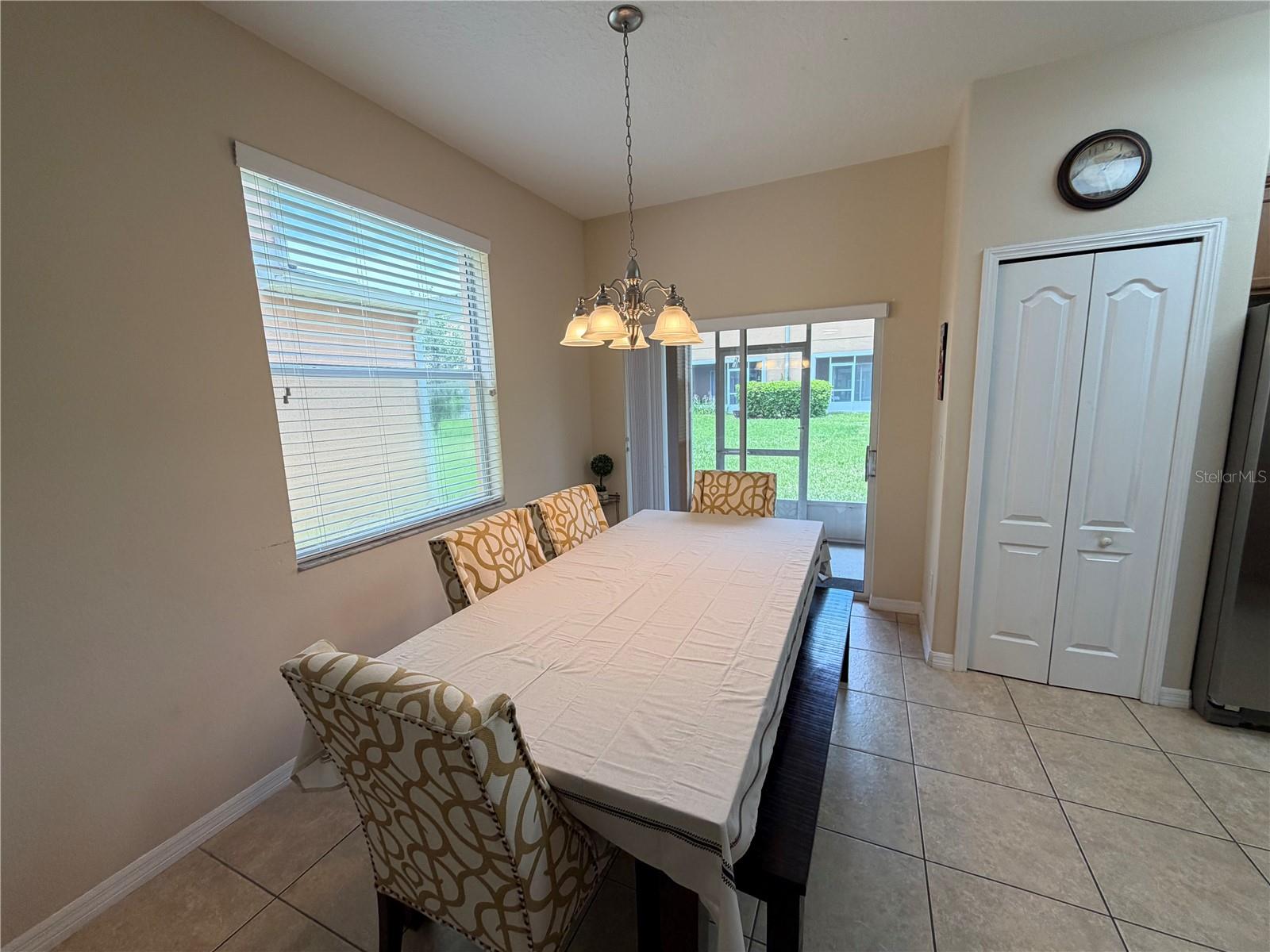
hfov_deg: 102.1
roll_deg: +2.6
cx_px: 635
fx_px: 514
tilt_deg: -8.8
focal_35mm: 14
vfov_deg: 85.7
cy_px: 476
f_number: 2.2
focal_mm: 2.22
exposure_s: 1/120
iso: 125
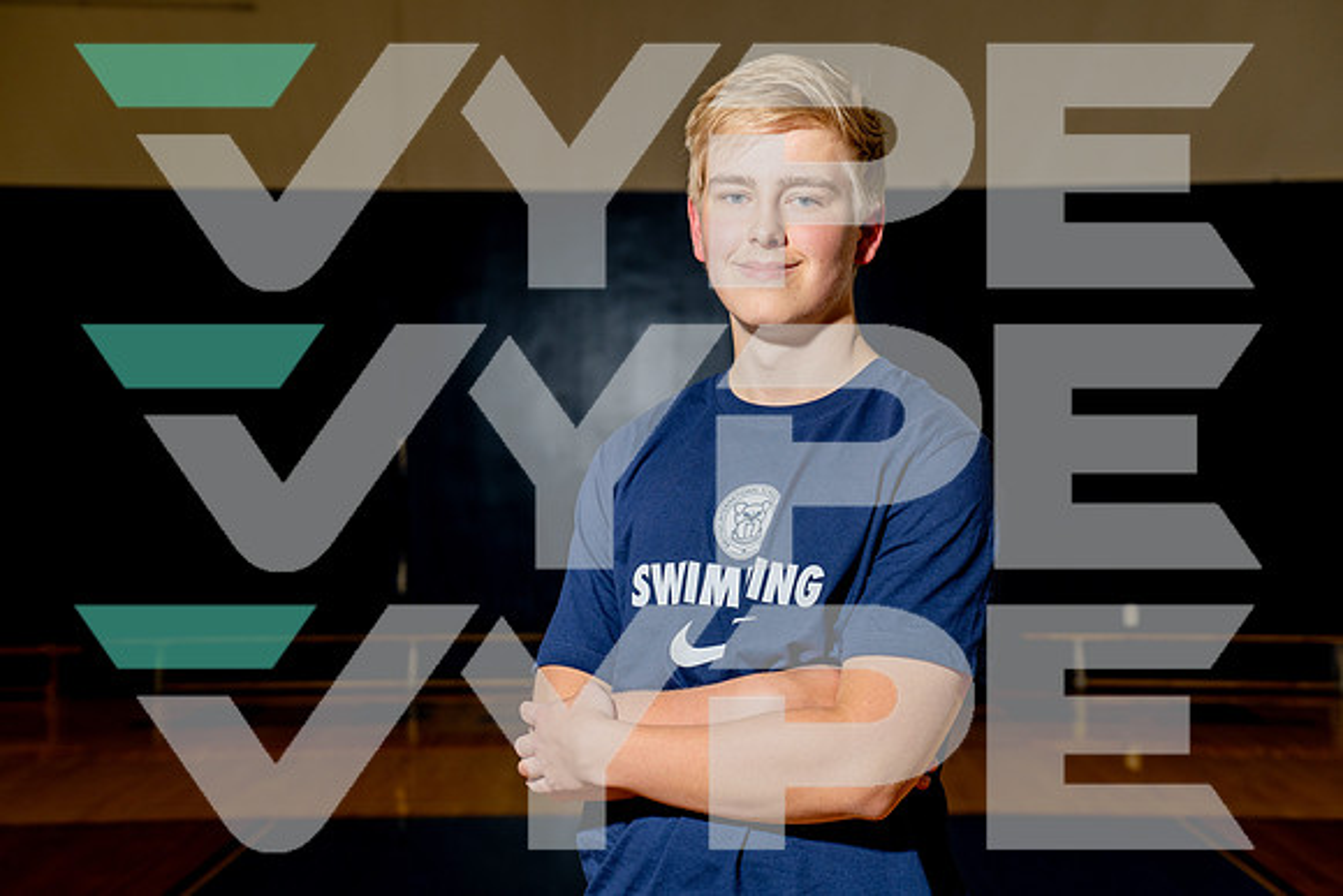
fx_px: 2644
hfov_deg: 28.5
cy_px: 448
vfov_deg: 19.2
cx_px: 672
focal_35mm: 71
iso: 400
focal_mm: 70
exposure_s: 1/250
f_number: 5.6
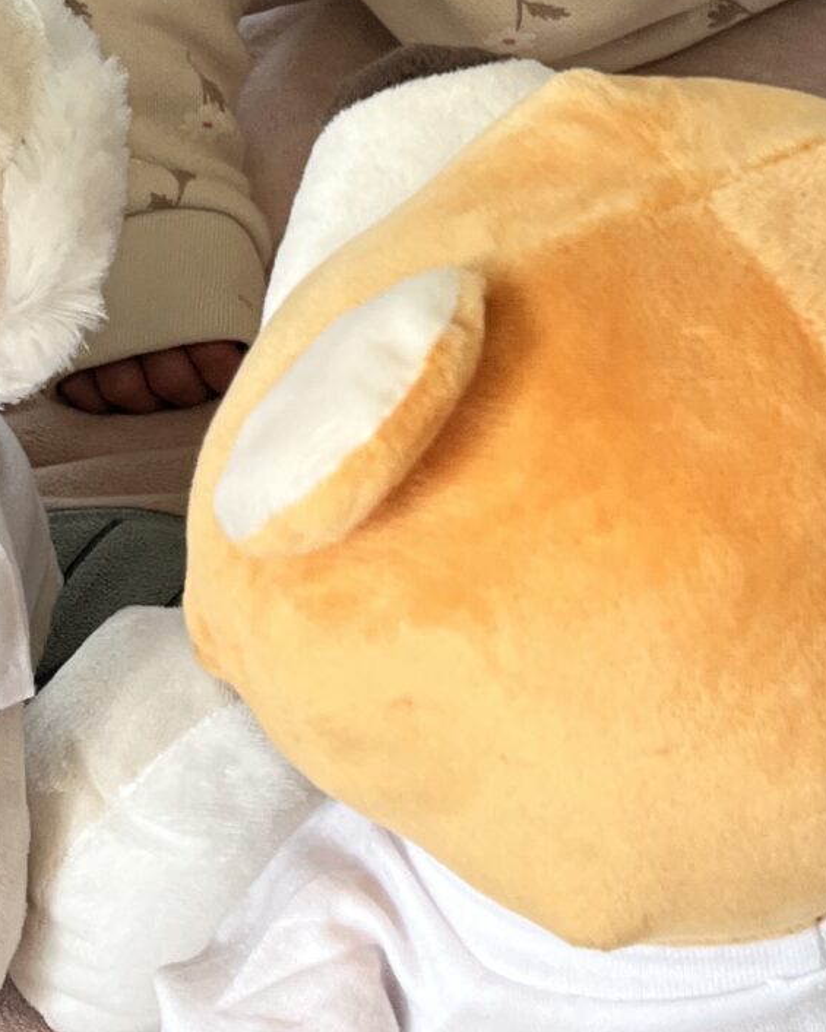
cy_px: -66
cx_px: 531
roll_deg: +2.5
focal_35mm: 92
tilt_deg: -37.6
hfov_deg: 16.7
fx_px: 2811
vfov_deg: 20.0
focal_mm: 5.1
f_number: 1.6
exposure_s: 1/121
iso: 80
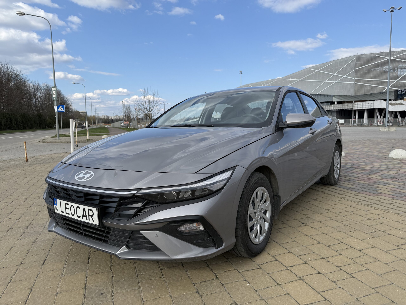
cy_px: 152
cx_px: 203
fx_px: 281
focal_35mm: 24
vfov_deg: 56.8
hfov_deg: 71.6
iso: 80
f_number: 1.78
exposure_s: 1/3279
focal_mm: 6.76
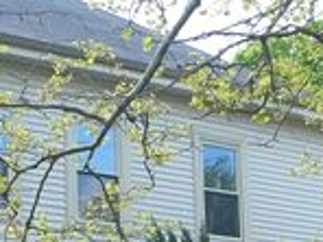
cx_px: 4
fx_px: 980
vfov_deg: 13.7
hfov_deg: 18.3
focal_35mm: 105
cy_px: 287
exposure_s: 1/160
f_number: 3.5
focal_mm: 5.4
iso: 80
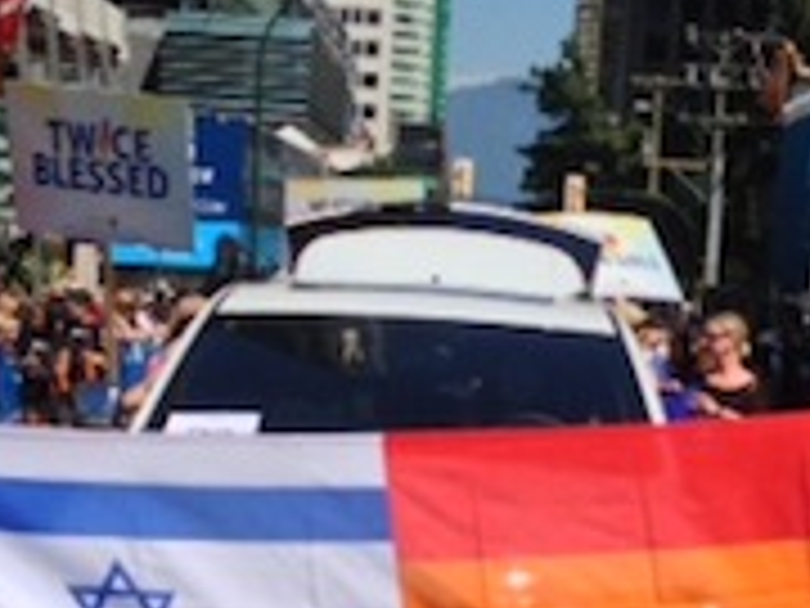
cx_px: 464
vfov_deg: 13.3
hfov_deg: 17.9
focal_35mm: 110
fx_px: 2574
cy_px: 613
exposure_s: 1/2584
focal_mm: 4.12
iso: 50
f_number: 2.4
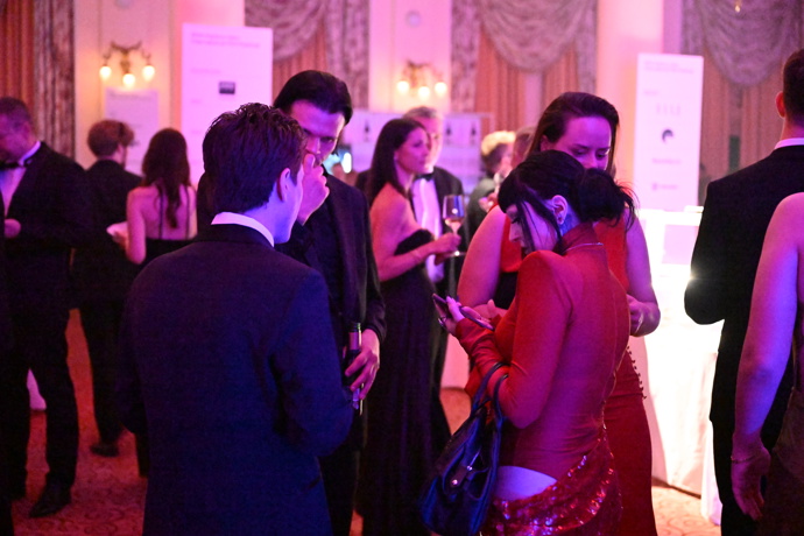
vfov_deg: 28.6
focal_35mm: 47
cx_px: 402
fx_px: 1050
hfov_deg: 41.9
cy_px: 268
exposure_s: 1/640
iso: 40000
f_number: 2.8
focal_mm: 47
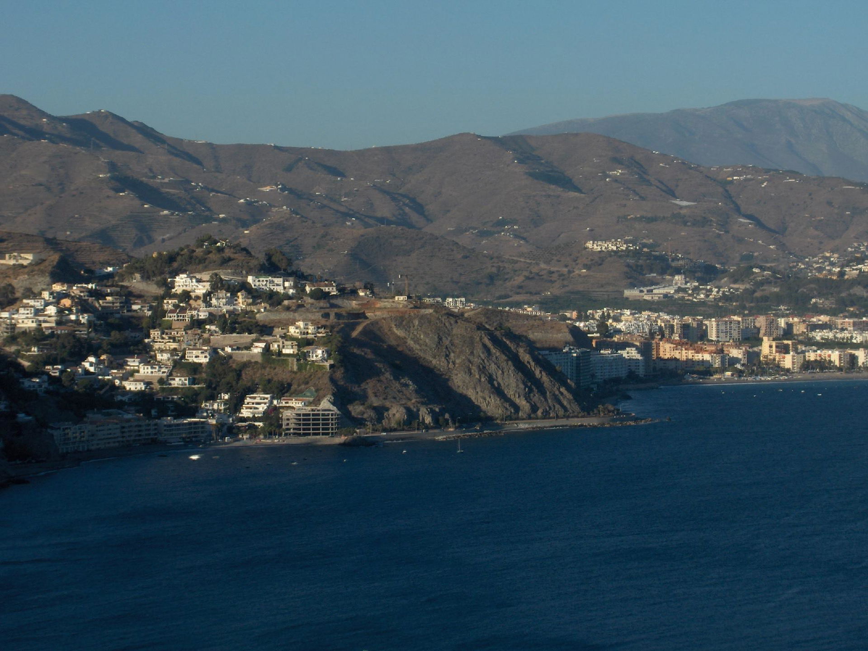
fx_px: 2934
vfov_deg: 12.7
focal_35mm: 117
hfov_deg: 16.8
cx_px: 434
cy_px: 326
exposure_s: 1/538
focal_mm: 24
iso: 100
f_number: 4.9
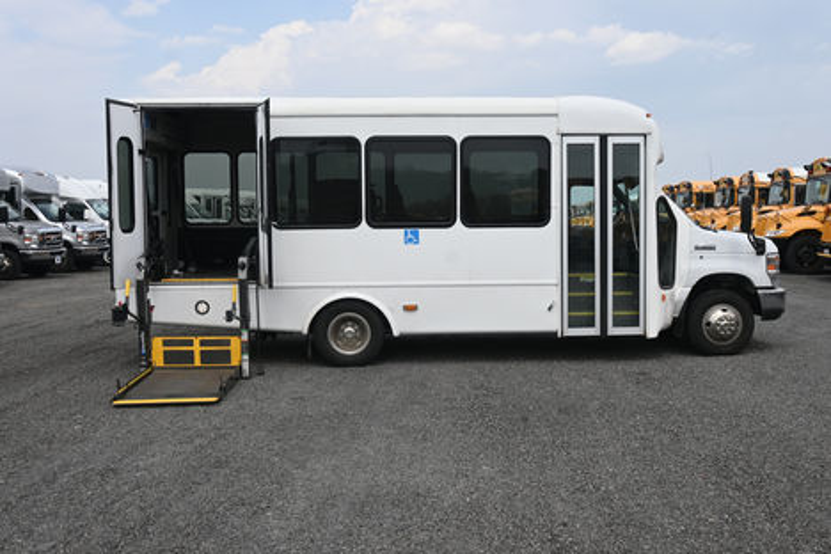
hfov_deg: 43.0
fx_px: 1056
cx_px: 416
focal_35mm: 46
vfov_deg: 29.4
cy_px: 277
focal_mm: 30.5
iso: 100
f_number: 7.1
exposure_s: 1/400
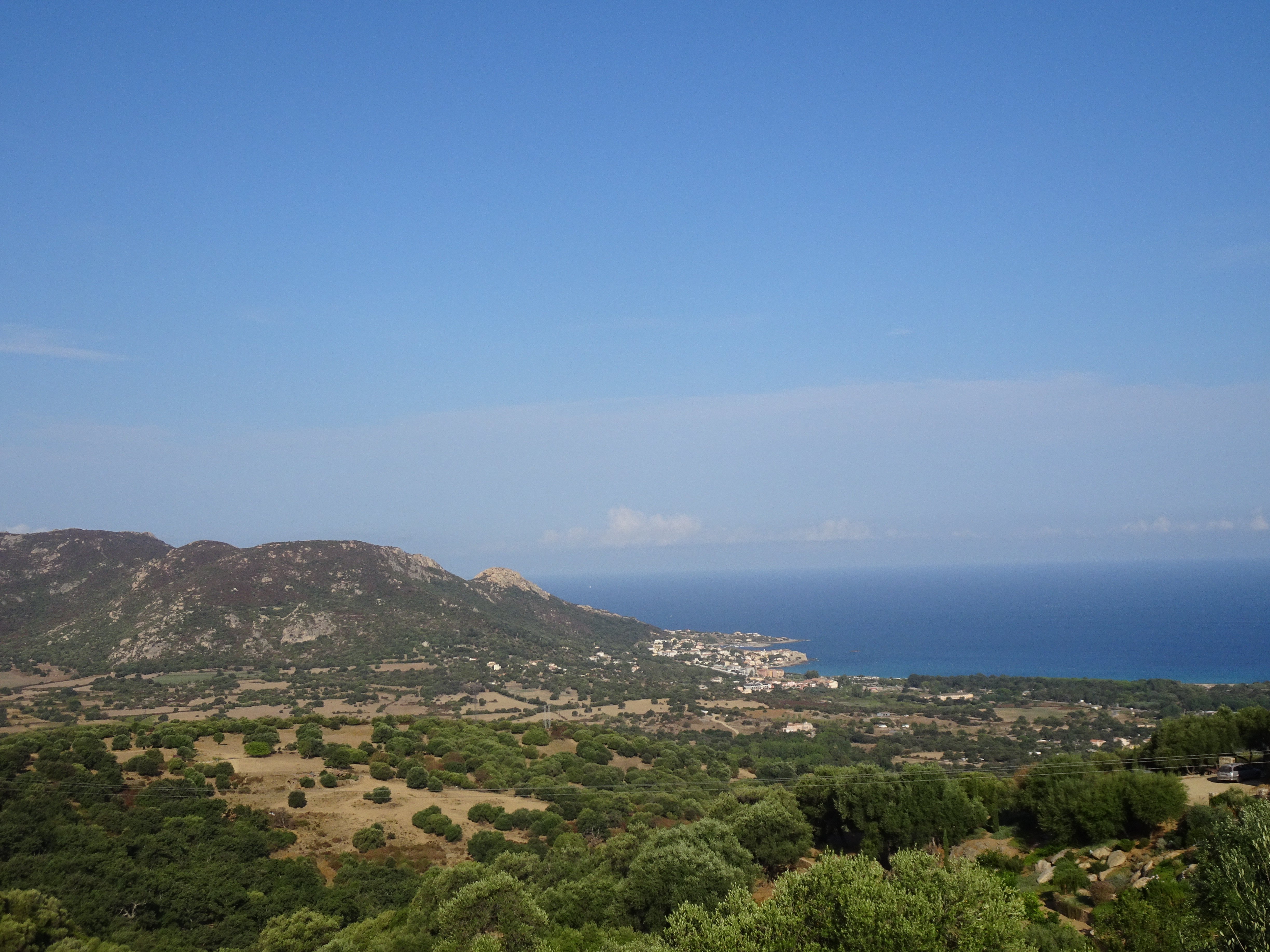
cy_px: 476
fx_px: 1578
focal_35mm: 43
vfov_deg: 33.6
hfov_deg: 43.9
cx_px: 635
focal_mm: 7.3
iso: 80
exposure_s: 1/1000
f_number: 4.5
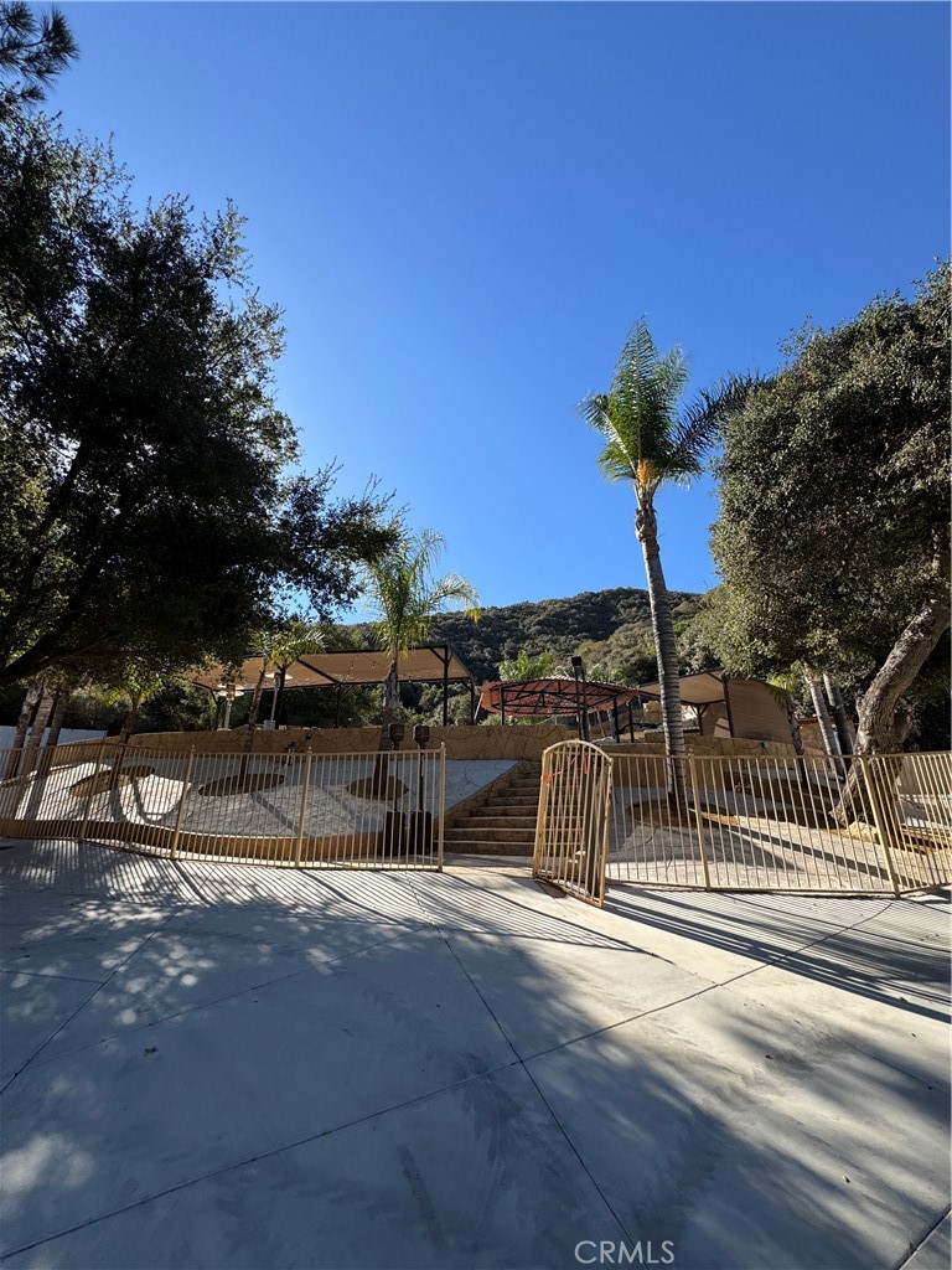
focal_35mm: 14
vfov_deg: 102.1
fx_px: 513
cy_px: 635
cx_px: 476
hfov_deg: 85.7
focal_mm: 2.22
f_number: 2.2
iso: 50
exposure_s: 1/1198
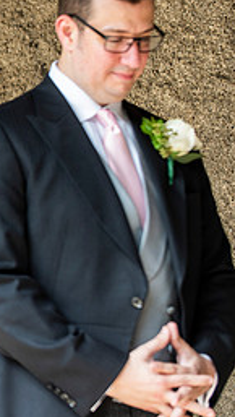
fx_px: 2741
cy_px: 144
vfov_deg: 8.7
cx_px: -177
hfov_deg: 4.9
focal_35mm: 248
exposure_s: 1/320
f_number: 3.5
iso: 400
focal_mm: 105
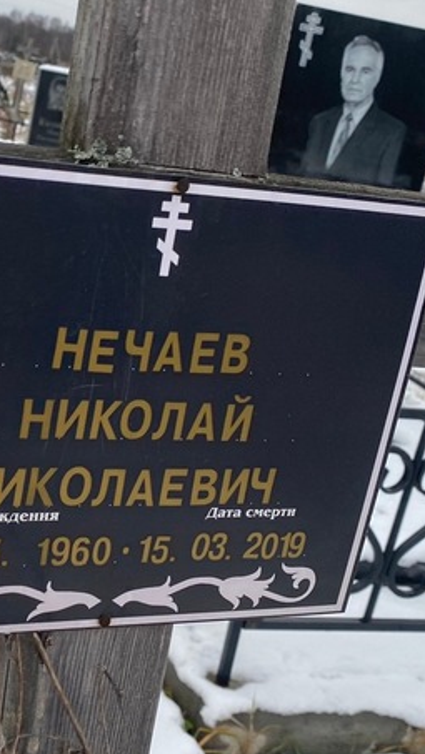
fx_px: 1001
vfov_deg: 41.3
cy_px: 379
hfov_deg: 23.2
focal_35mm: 50
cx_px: 18
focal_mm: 4.25
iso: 32
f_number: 1.8
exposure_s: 1/200
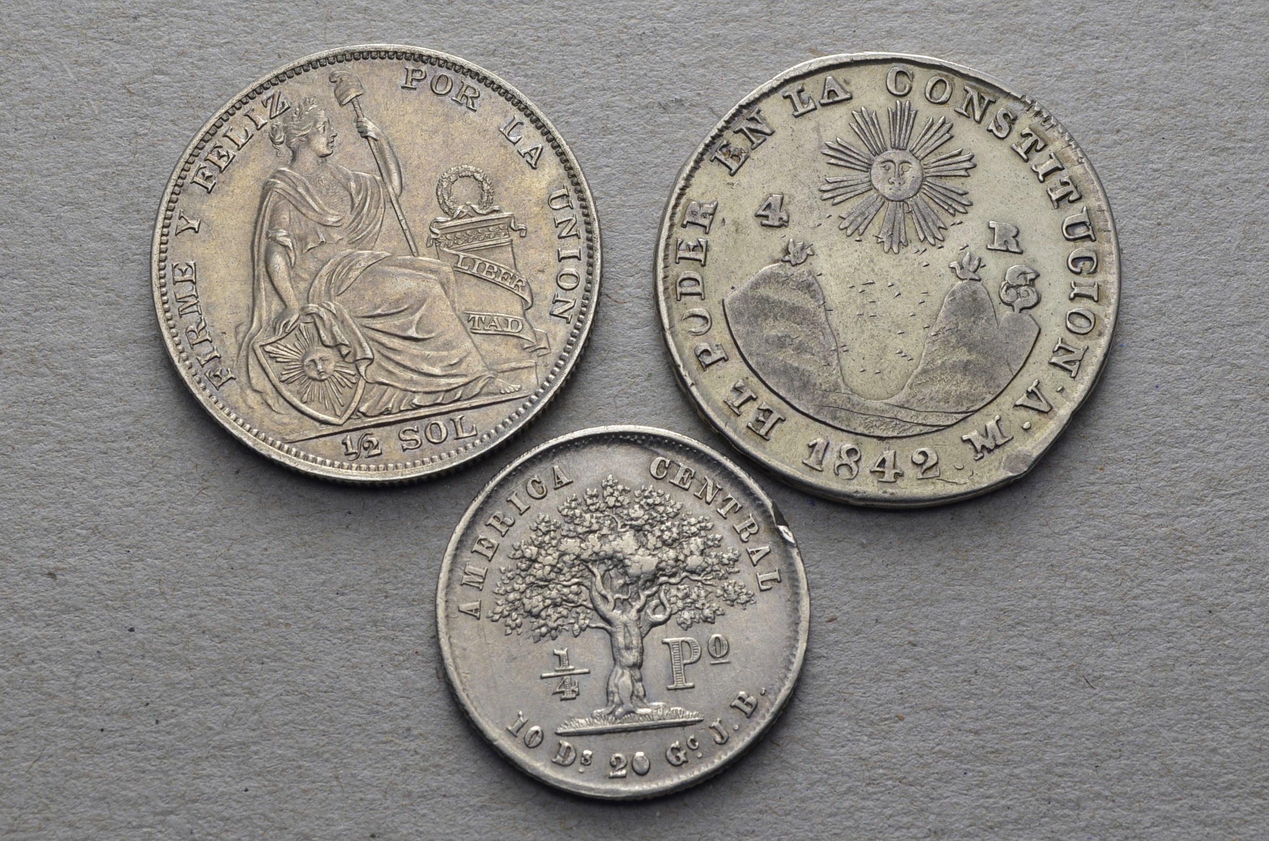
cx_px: 634
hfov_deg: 26.0
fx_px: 2744
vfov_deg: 17.4
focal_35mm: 78
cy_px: 420
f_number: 14
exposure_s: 1/250
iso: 400
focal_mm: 52
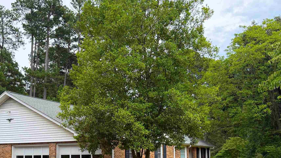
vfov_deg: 25.0
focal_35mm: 47
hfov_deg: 43.2
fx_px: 350
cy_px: 129
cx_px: 97
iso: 100
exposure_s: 1/2907
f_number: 1.78
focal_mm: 6.76
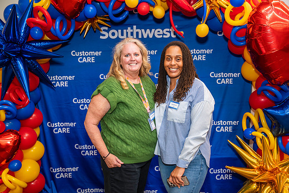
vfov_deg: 36.0
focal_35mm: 37
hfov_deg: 51.9
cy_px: 96
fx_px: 297
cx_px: 144
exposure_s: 1/160
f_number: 4
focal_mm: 37
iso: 1250
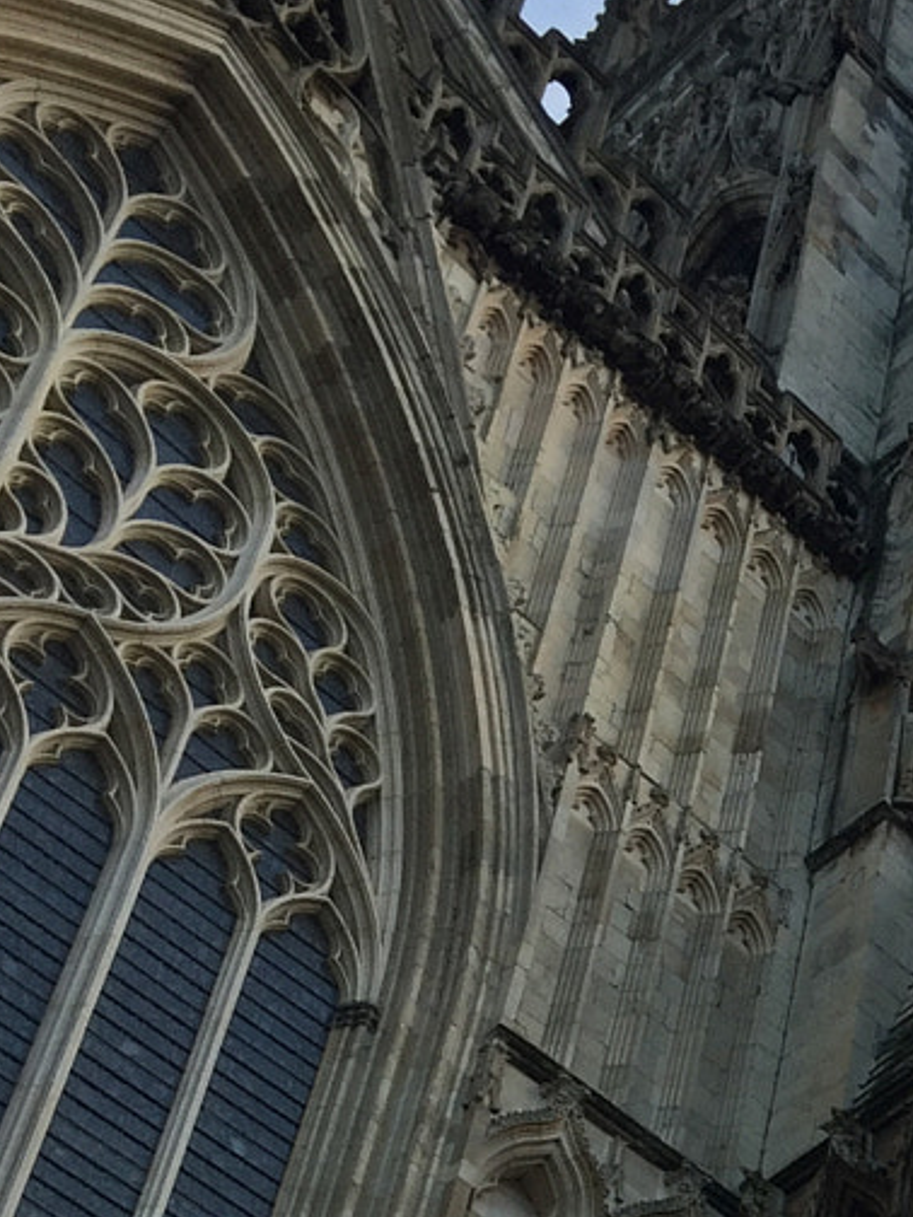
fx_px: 3235
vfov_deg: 20.0
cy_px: 1449
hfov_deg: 15.0
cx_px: 1338
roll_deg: -0.2
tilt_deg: +41.9
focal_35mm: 92
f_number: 2.2
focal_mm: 4.15
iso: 32
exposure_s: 1/158
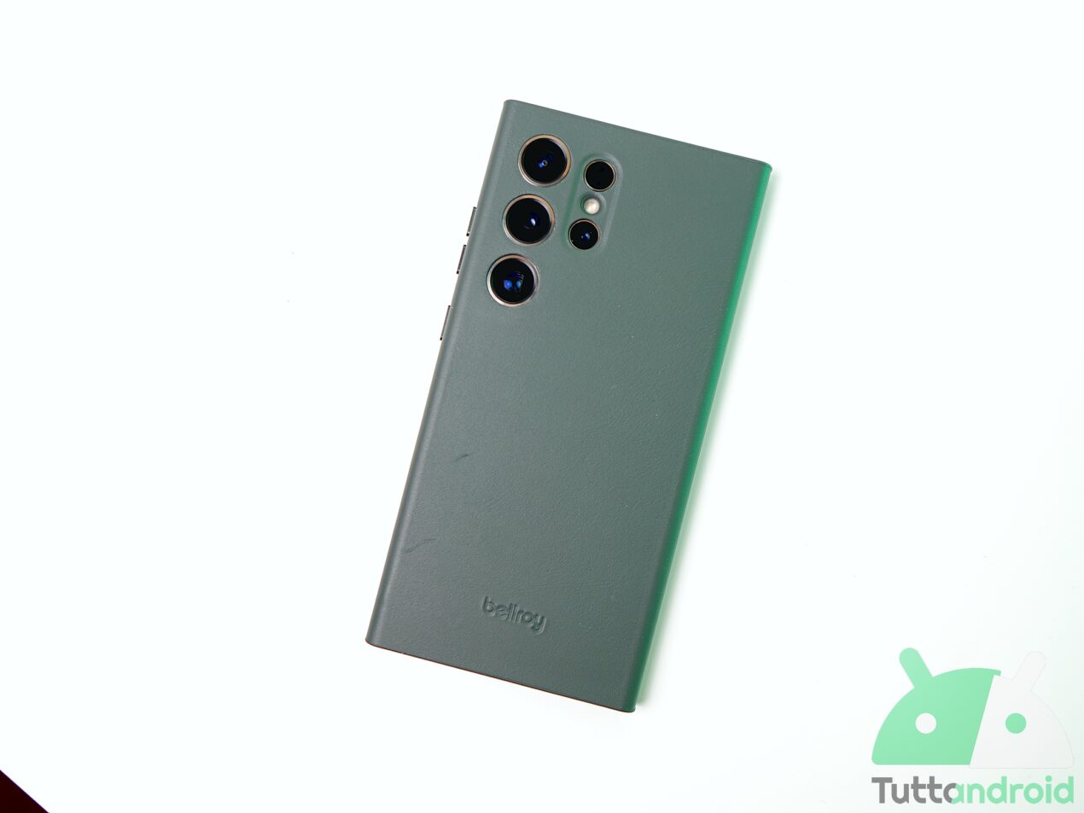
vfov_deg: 44.2
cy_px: 406
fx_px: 1002
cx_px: 542
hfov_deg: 56.8
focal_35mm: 32
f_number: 1.8
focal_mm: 16
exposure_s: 1/100
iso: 200
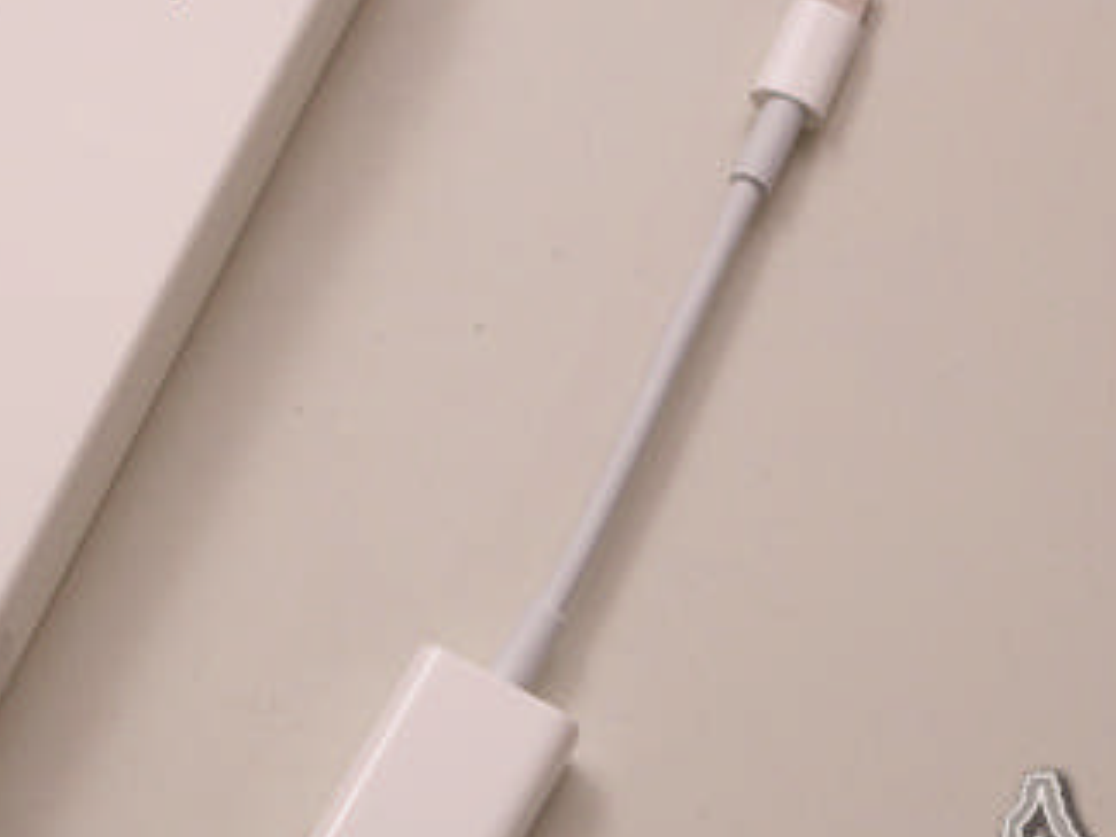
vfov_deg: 11.1
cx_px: 83
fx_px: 4288
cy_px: 360
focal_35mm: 133
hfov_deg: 14.7
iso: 200
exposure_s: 1/30
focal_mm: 20.6
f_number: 2.8
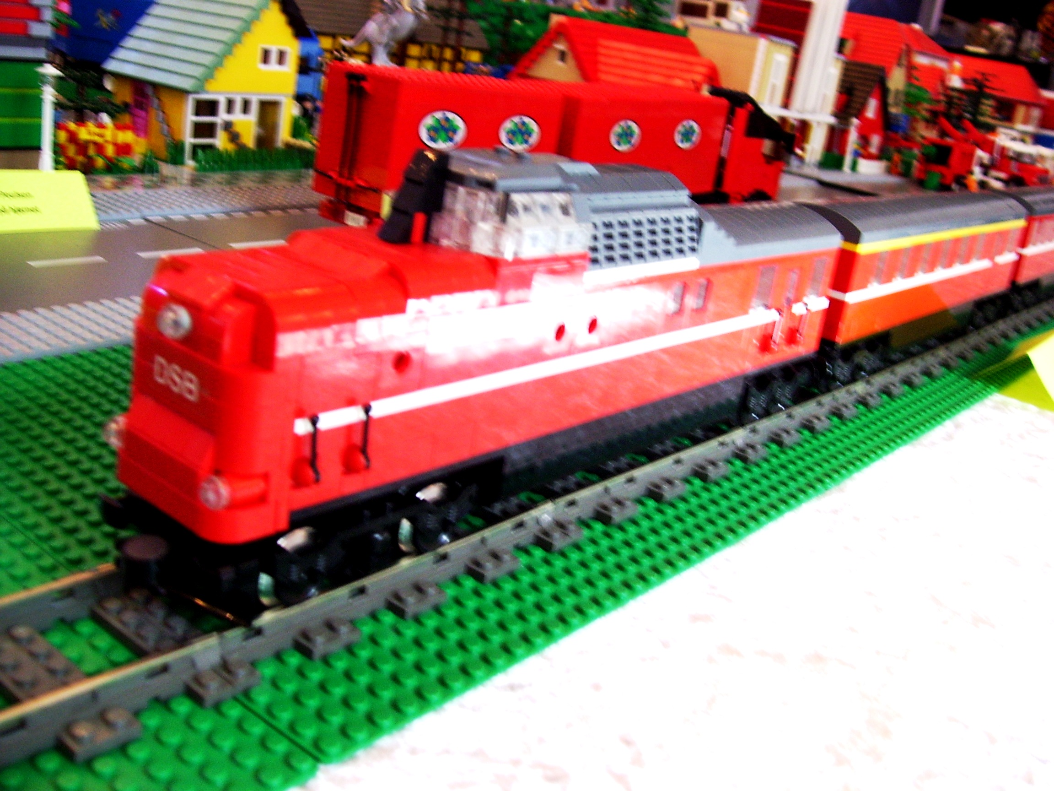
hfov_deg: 51.4
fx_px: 1096
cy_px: 396
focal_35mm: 36
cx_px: 527
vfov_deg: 39.7
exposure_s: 1/15
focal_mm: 6
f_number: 2.7
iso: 160
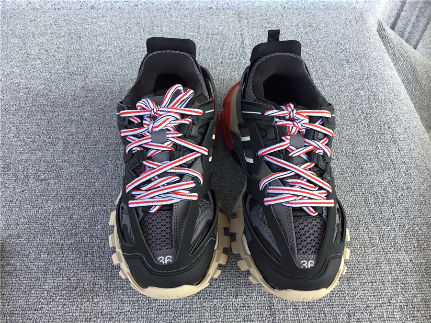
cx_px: 216
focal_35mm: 31
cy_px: 162
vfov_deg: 45.4
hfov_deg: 58.4
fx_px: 386
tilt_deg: -53.9
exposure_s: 1/100
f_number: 2.4
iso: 32
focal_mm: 3.3
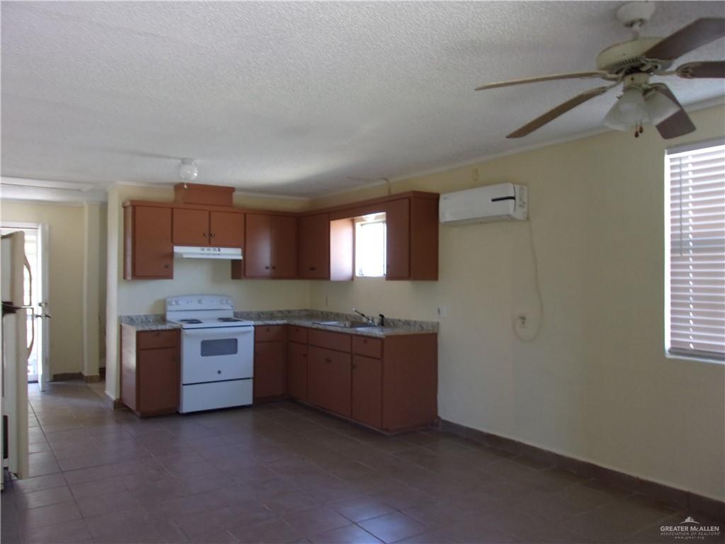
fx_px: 565
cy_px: 272
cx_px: 362
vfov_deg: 51.4
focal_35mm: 27
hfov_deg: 65.3
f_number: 3
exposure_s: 1/34
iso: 195
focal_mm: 4.9
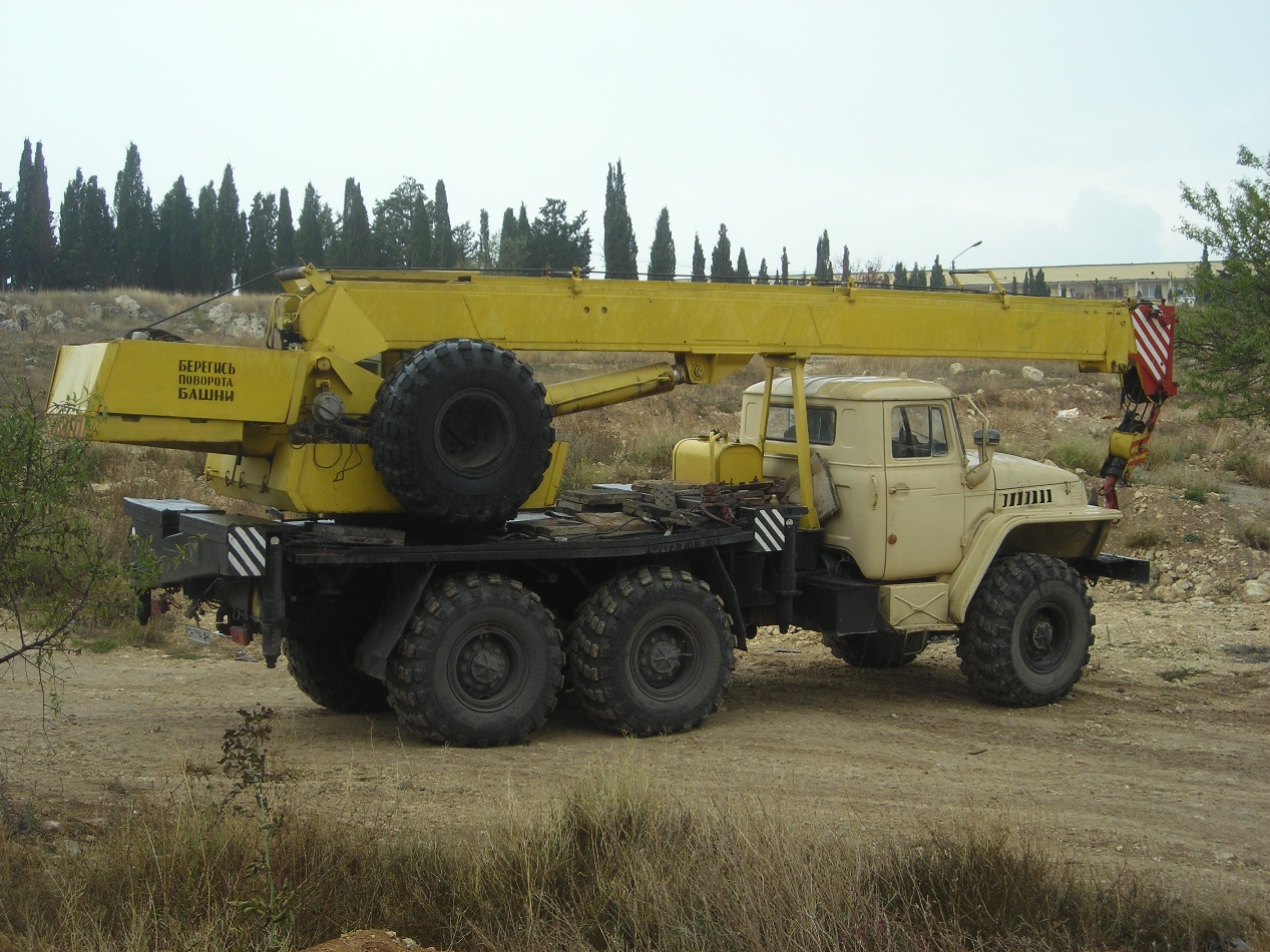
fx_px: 2018
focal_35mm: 55
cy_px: 476
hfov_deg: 34.9
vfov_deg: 26.6
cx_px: 635
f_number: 3.6
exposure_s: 1/82.6
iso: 50
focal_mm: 9.1
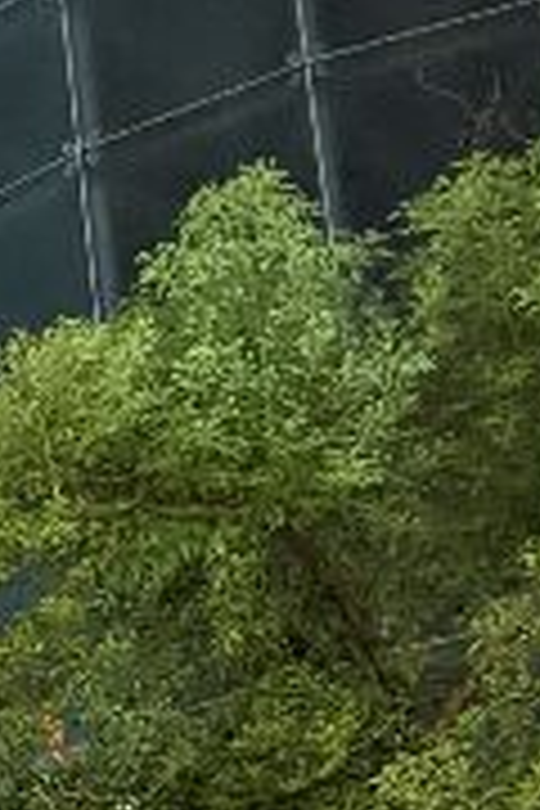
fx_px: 3375
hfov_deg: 8.1
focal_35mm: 150
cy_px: 1359
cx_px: -945
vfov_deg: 12.7
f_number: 1.73
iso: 227
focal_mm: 4.38
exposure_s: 1/26.4
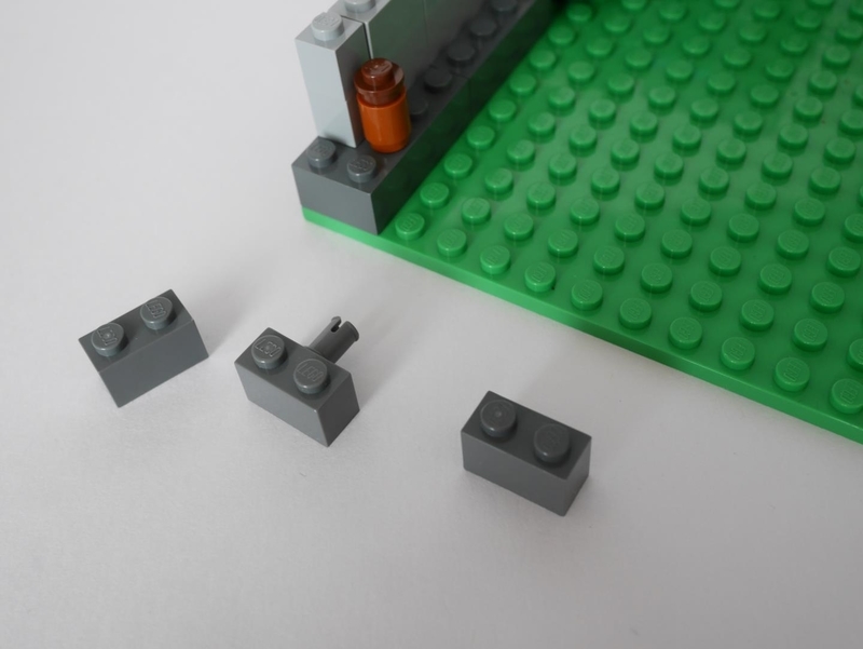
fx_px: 998
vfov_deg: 36.0
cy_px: 324
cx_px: 432
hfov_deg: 46.8
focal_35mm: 40
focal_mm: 20
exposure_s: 1/60
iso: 400
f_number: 5.6
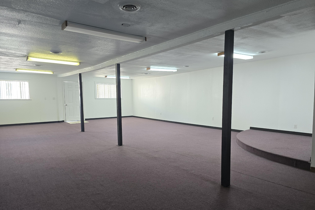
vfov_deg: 53.1
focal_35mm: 24
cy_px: 114
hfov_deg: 73.7
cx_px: 157
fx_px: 210
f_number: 1.7
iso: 320
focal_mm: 6.3
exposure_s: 1/120
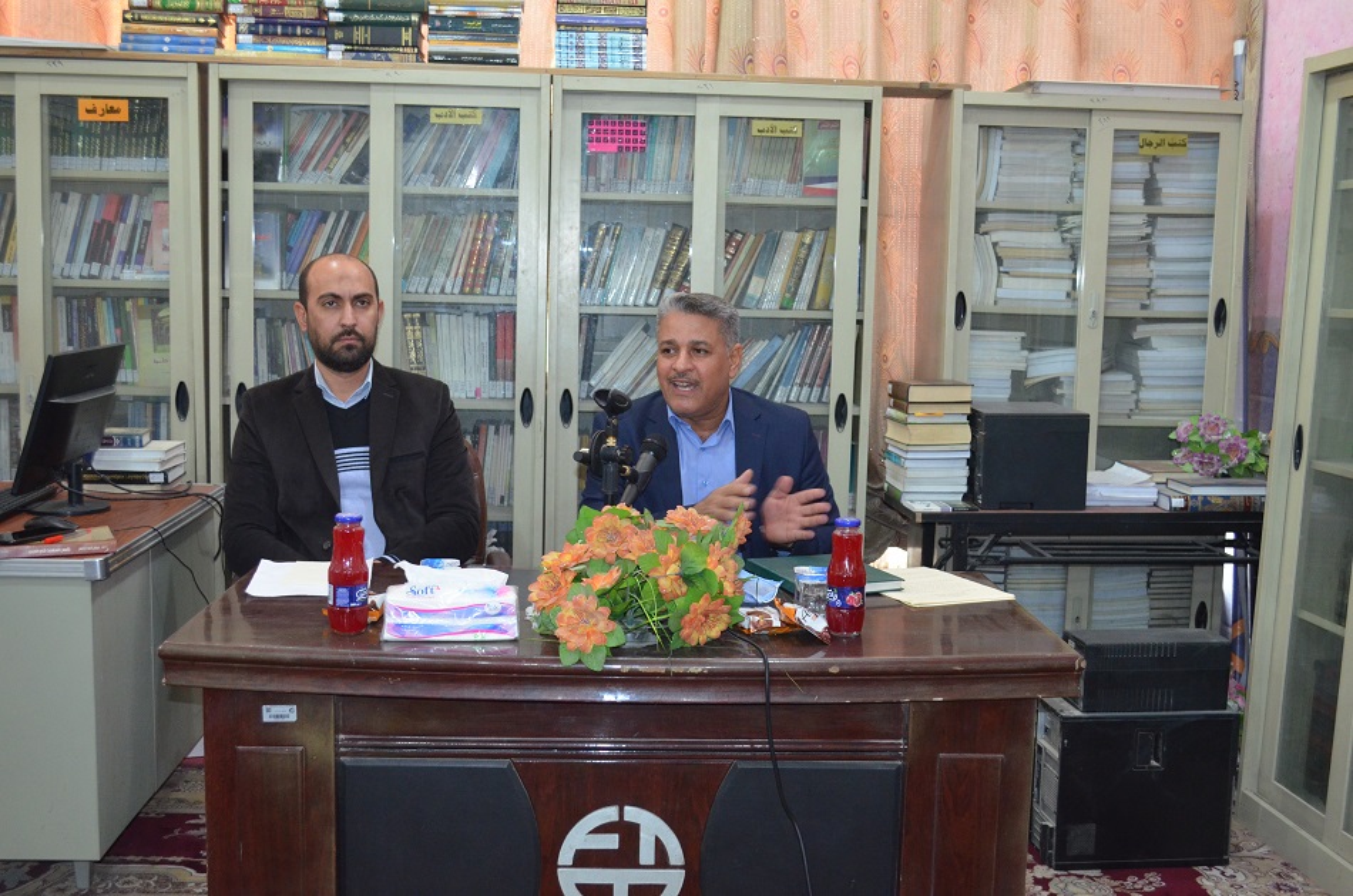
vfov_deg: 34.1
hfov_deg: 49.6
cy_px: 448
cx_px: 676
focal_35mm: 39
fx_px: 1463
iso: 1800
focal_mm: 26
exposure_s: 1/60
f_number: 4.2
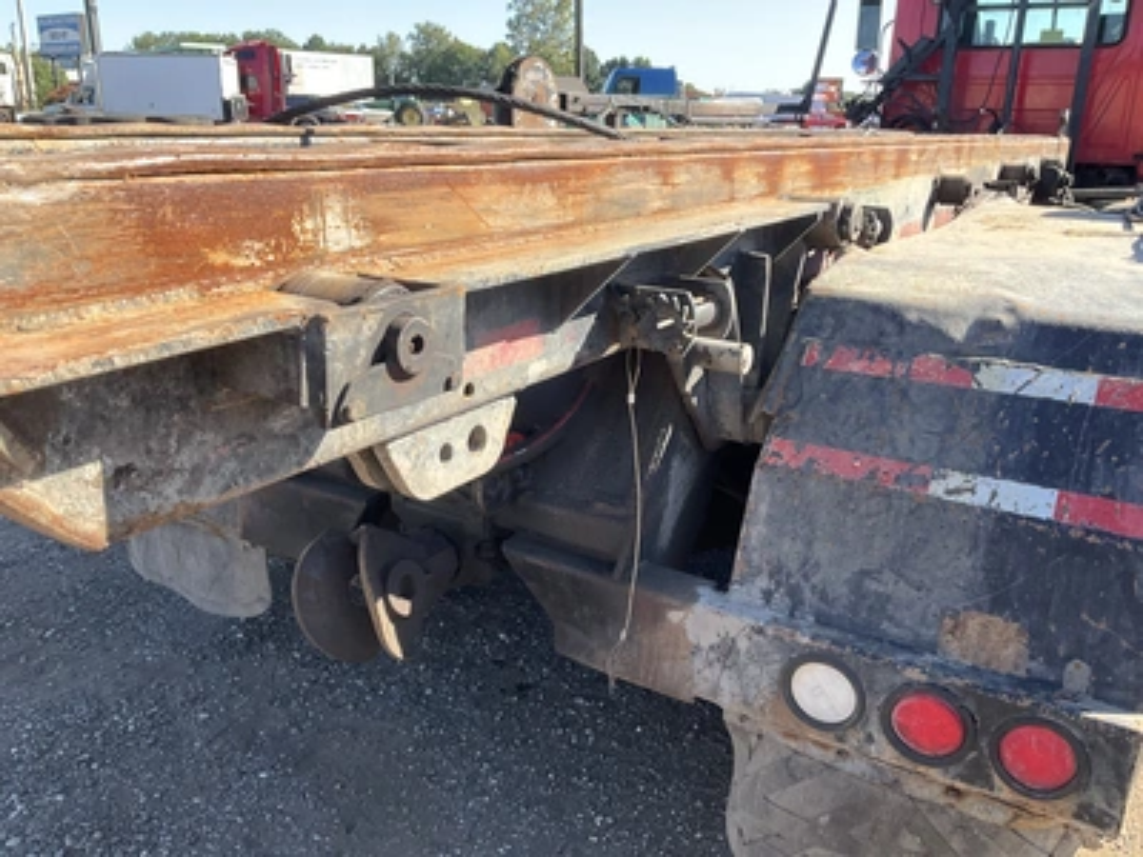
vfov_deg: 48.2
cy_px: 428
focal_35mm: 29
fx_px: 958
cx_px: 572
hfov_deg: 61.7
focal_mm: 3
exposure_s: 1/446
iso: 25
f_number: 1.8
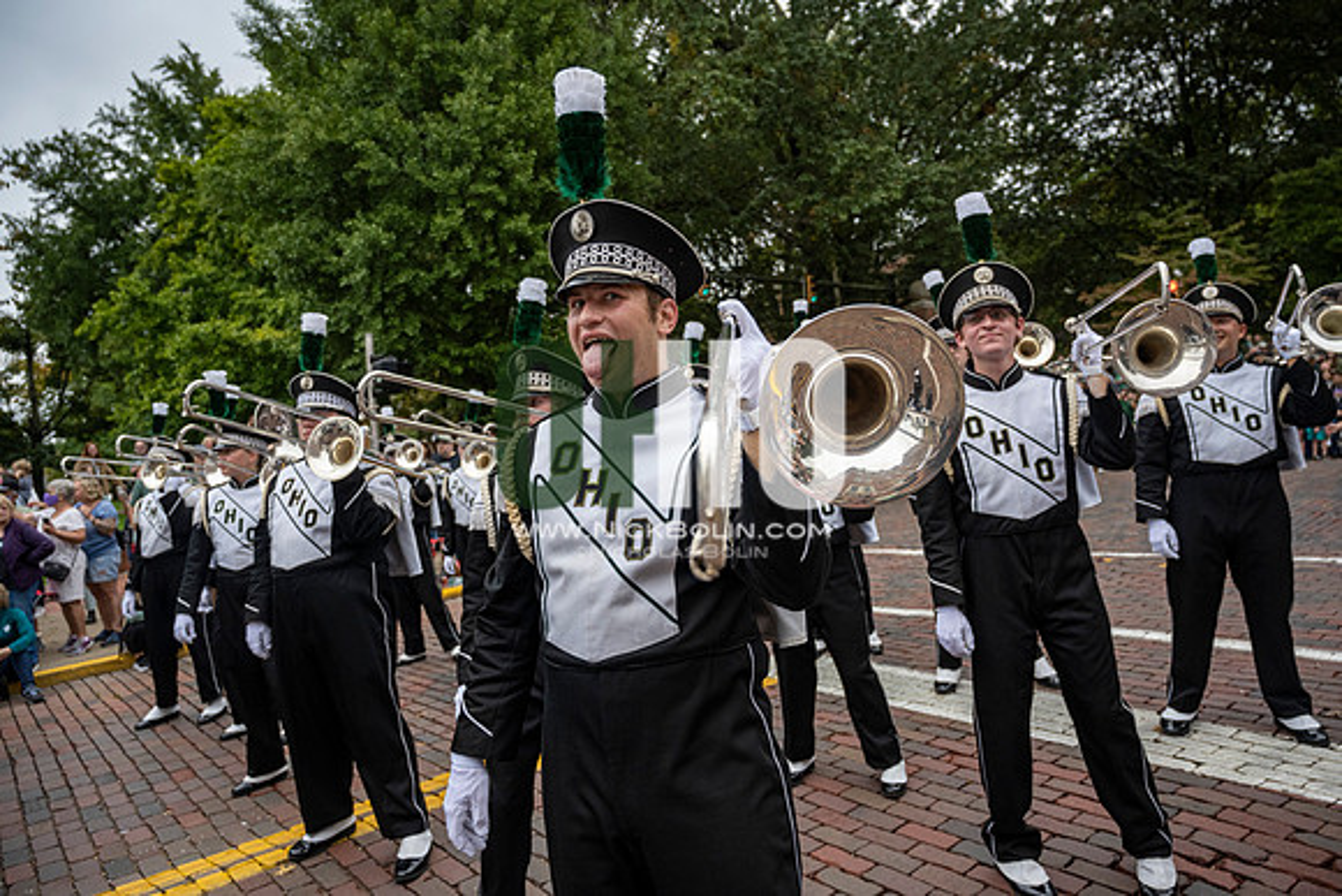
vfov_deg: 53.2
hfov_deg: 73.7
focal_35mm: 24
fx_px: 895
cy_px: 448
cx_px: 671
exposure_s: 1/1600
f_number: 4
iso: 640
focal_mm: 24
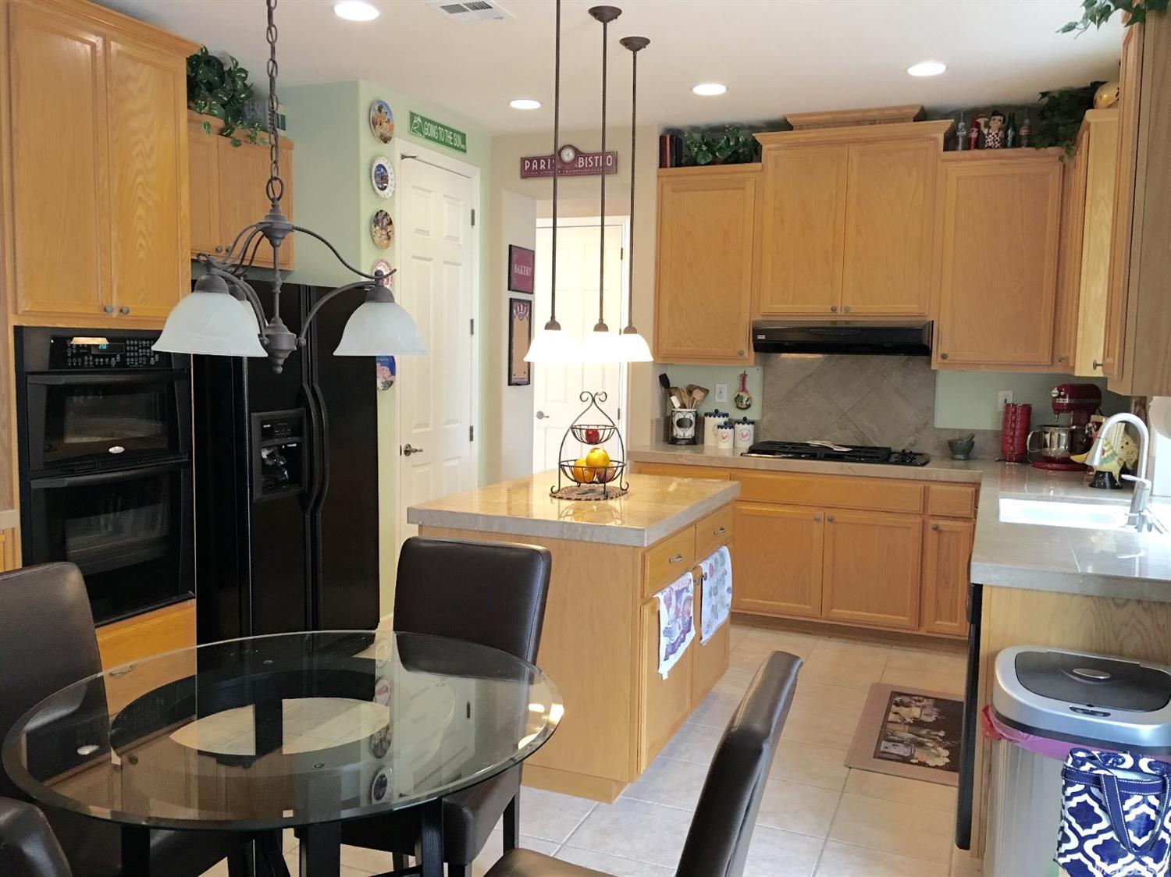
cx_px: 586
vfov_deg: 48.2
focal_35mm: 29
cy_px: 438
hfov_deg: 61.7
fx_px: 981
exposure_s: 1/15
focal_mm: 4.15
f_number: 2.2
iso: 64
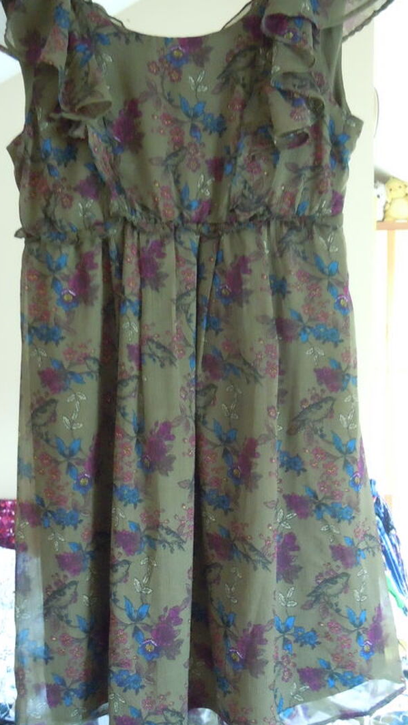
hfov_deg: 29.0
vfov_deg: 49.4
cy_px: 335
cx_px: 203
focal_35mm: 41
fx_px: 788
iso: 800
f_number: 3.5
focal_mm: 5.4
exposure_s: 1/5
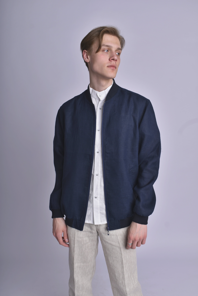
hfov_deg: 36.9
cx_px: 99
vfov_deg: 53.1
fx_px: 297
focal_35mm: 36
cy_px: 148
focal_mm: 24
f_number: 9
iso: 100
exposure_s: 1/200
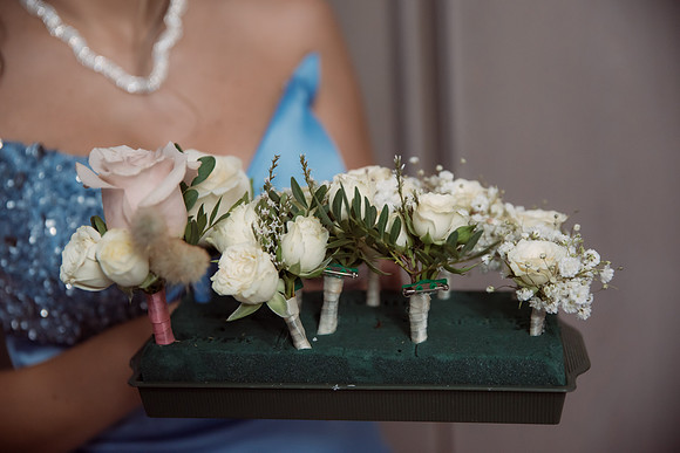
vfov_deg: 24.6
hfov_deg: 36.2
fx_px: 1039
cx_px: 340
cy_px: 226
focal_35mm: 55
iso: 1600
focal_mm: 55
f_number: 2.8
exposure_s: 1/200
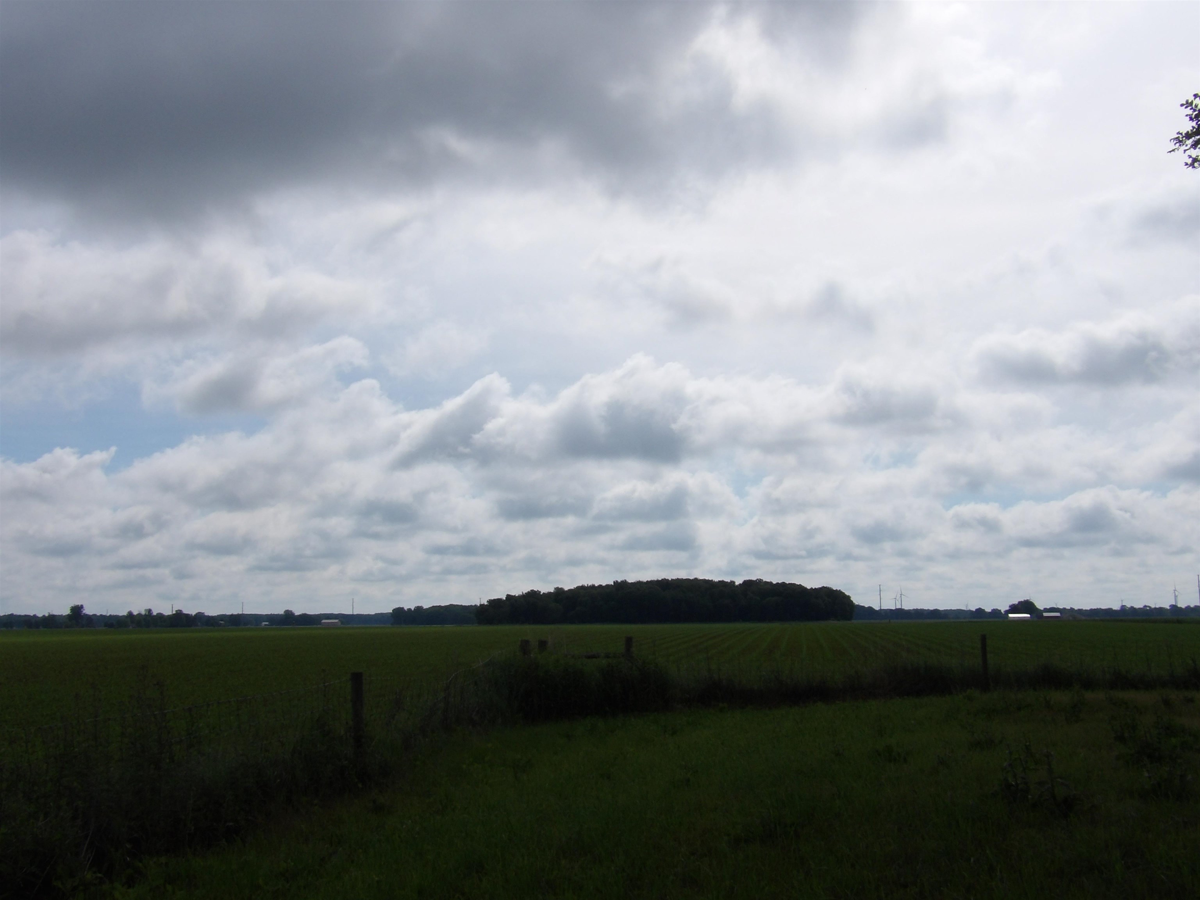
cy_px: 450
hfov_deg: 47.9
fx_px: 1352
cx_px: 600
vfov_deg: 36.8
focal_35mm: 39
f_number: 7.4
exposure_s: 1/713
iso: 100
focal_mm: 7
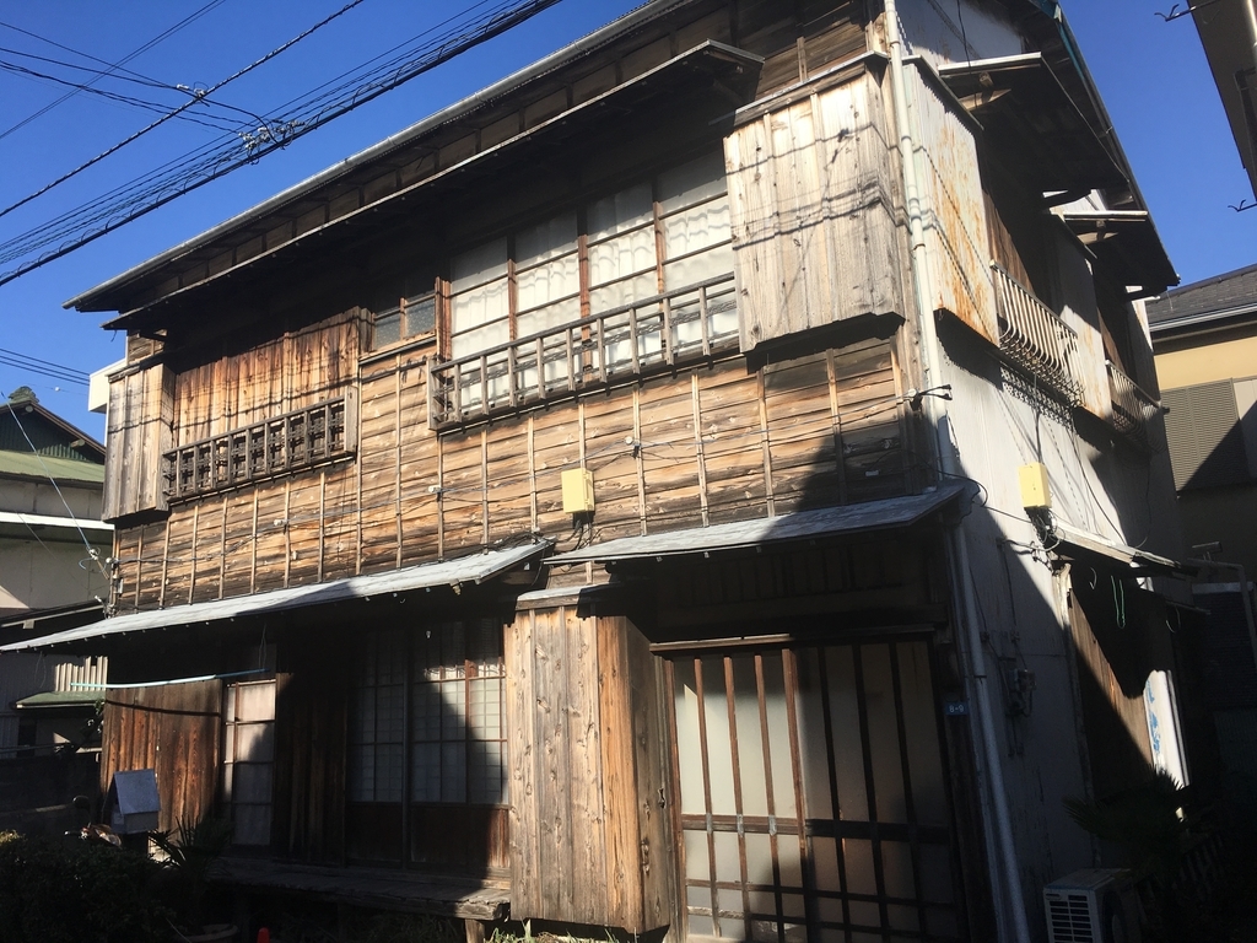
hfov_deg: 61.7
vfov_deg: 48.2
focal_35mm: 29
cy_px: 472
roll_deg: +2.3
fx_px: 1053
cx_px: 628
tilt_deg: +12.9
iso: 25
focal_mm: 4.15
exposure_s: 1/1709
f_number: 2.2
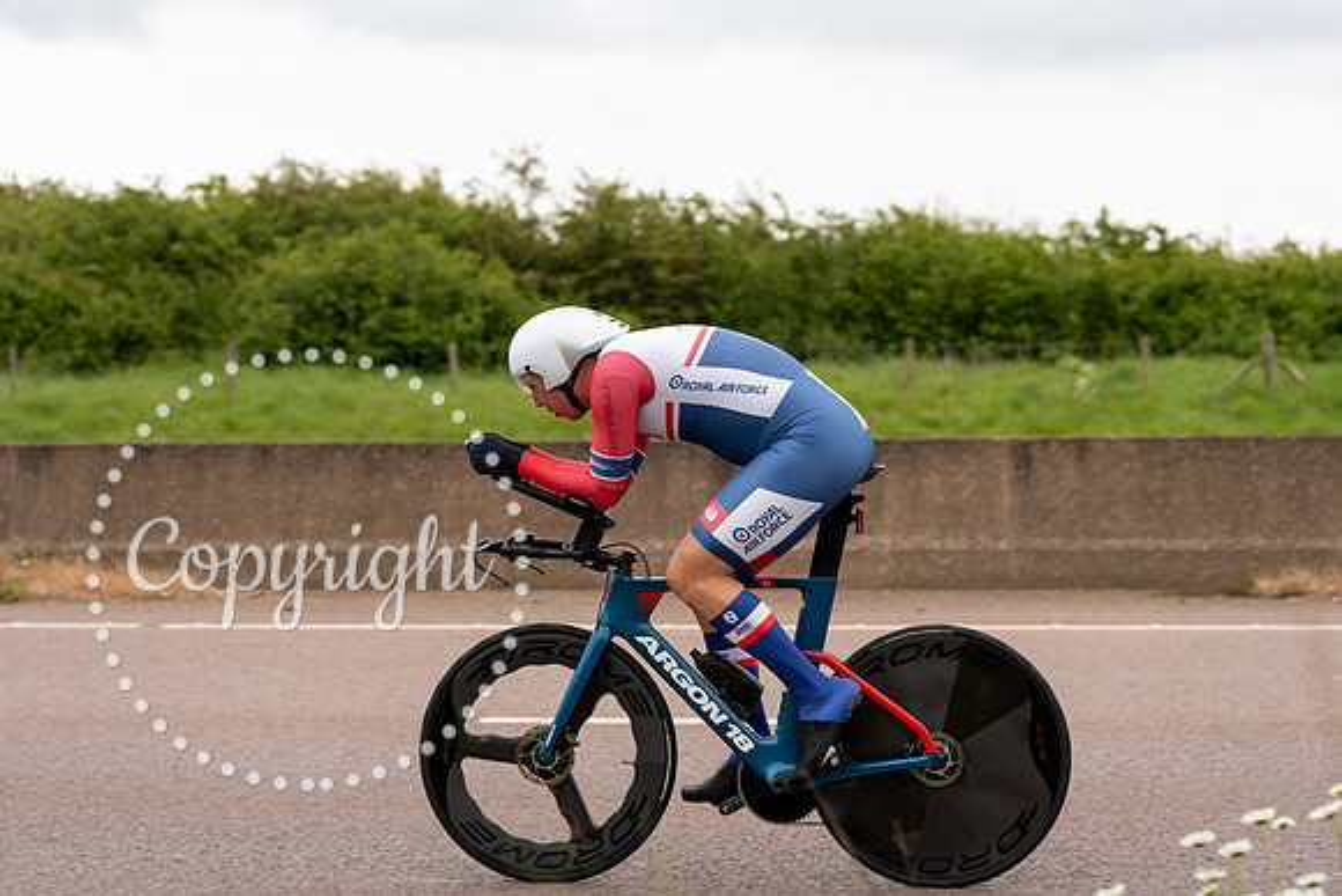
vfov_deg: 19.1
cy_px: 448
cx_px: 671
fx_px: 2658
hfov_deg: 28.3
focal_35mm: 71
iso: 250
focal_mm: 70
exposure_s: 1/1000
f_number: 3.5
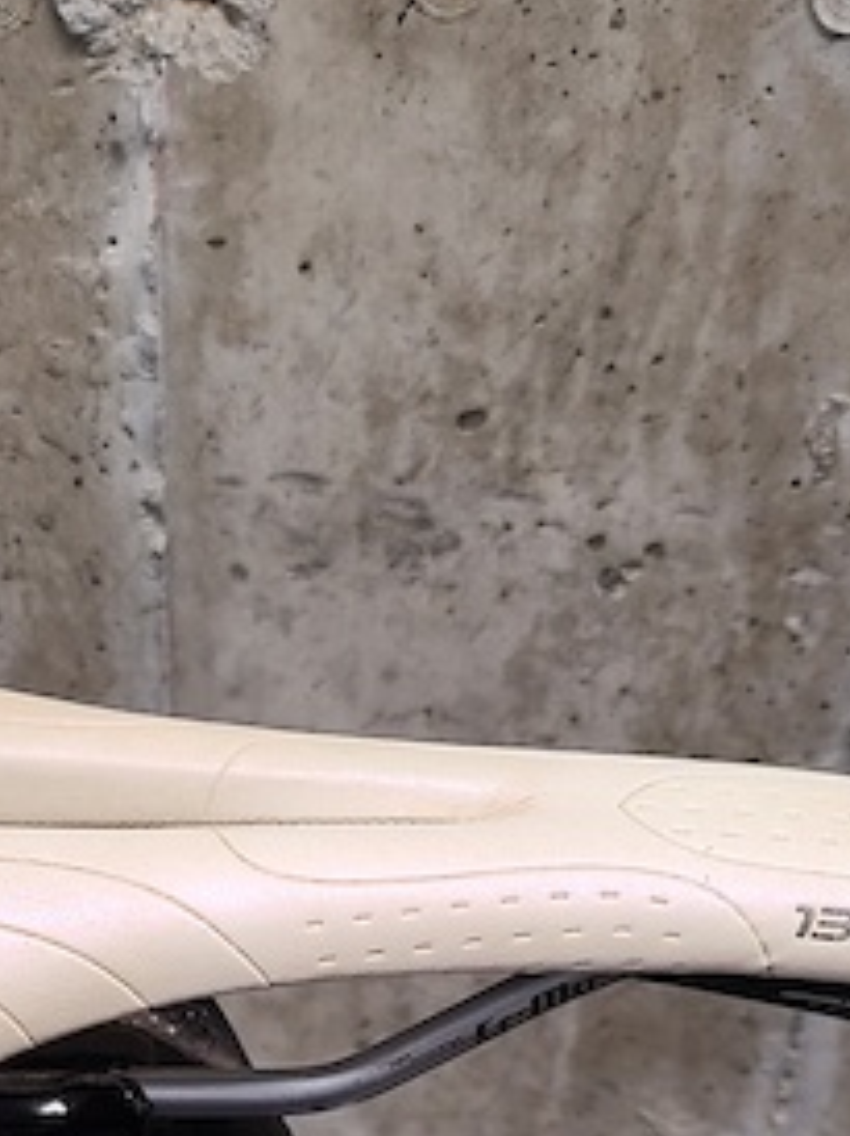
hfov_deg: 19.1
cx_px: 133
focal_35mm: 76
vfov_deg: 23.9
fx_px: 2492
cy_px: 1277
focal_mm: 5.4
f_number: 1.8
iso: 100
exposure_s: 1/59
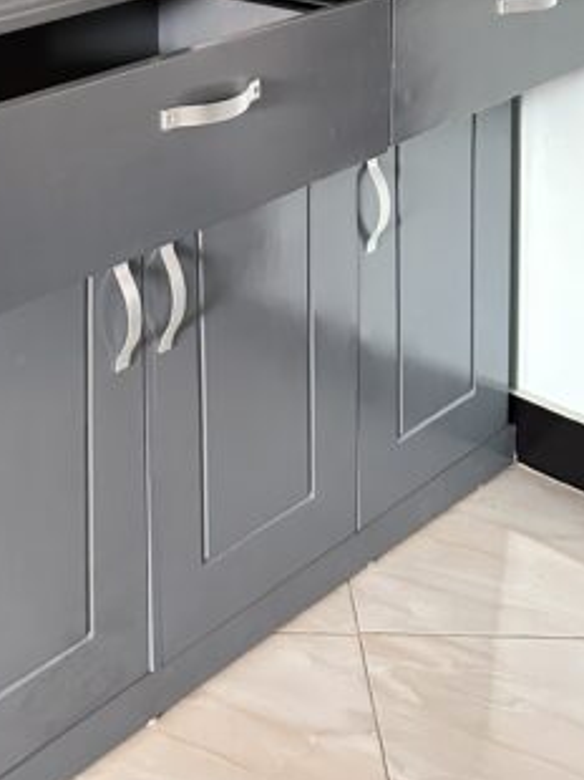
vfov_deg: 28.7
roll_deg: +0.3
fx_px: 1397
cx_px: 76
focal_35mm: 62
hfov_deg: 23.1
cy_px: -53
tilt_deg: -12.4
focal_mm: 6.86
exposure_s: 1/60
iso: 800
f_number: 1.78
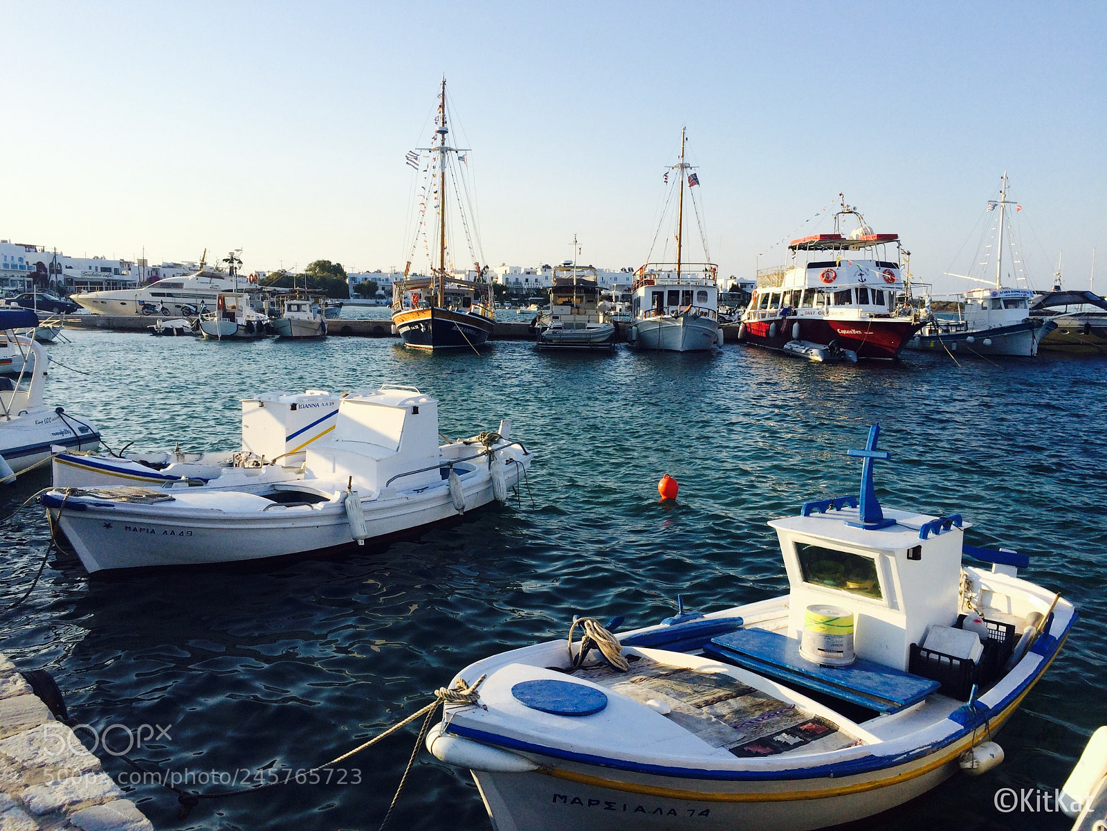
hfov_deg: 61.7
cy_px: 416
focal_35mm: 29
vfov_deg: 48.2
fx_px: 927
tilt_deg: -7.3
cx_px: 554
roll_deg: -1.0
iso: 32
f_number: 2.2
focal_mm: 4.15
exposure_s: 1/1466
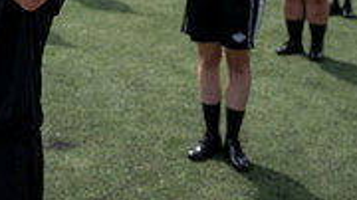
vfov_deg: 13.9
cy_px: -112
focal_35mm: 81
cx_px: -38
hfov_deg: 24.4
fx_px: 766
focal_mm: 24
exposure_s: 1/1600
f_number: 5
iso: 200
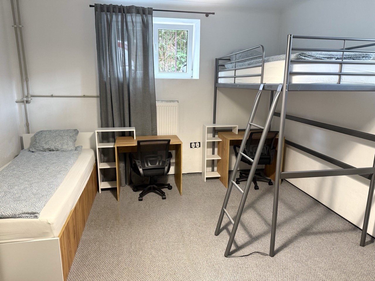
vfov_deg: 56.8
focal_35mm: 24
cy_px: 140
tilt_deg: -12.5
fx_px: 260
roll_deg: -0.4
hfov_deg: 71.6
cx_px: 188
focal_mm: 6.76
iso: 160
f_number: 1.78
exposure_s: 1/50
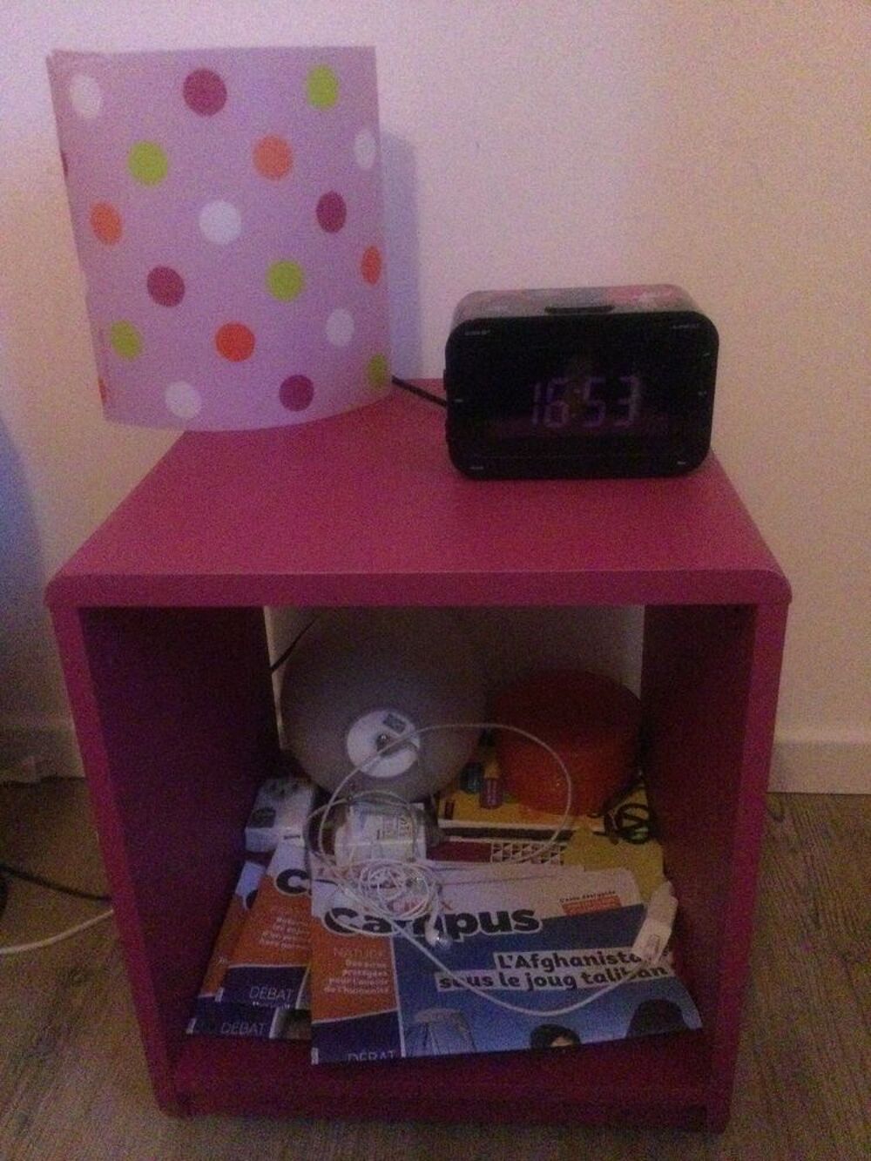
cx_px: 436
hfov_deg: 45.4
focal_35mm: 31
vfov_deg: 58.3
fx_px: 1040
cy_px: 580
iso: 800
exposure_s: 1/17
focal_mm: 3.3
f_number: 2.4
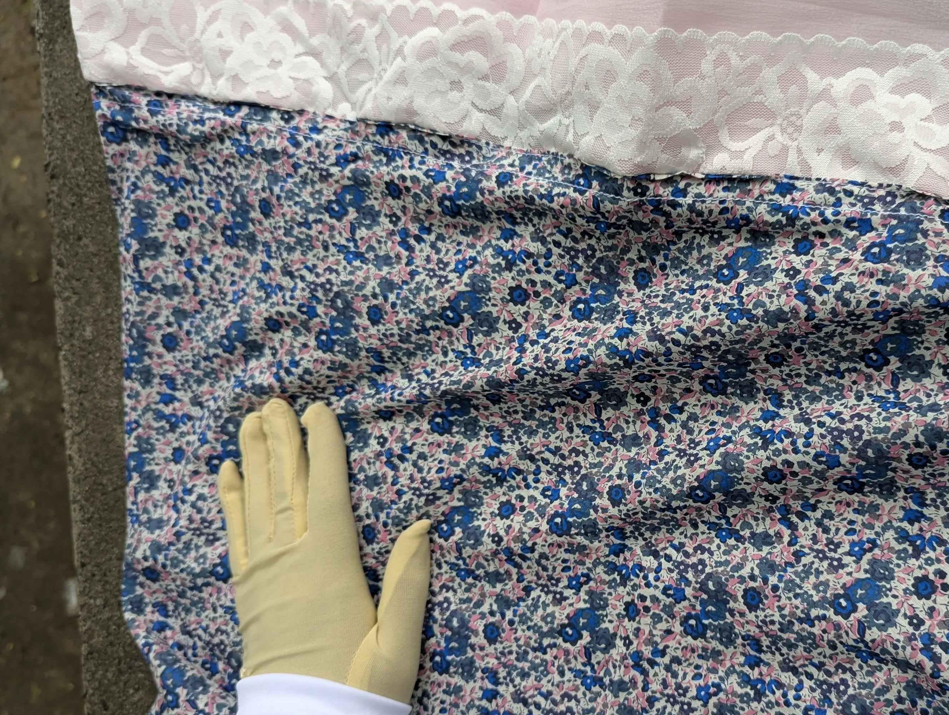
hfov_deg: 48.6
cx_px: 679
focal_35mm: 37
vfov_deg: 38.8
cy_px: 373
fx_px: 1016
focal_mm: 6.81
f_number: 1.85
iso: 45
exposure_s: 1/268
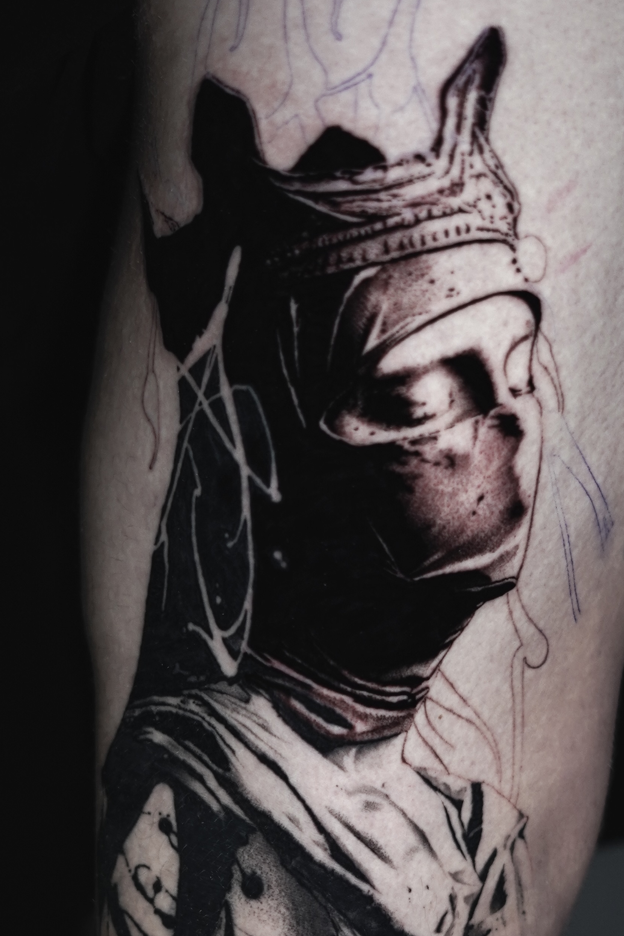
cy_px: 859
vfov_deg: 16.7
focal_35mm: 121
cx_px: 343
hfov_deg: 11.3
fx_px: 3145
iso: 500
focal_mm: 50
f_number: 1.8
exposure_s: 1/80
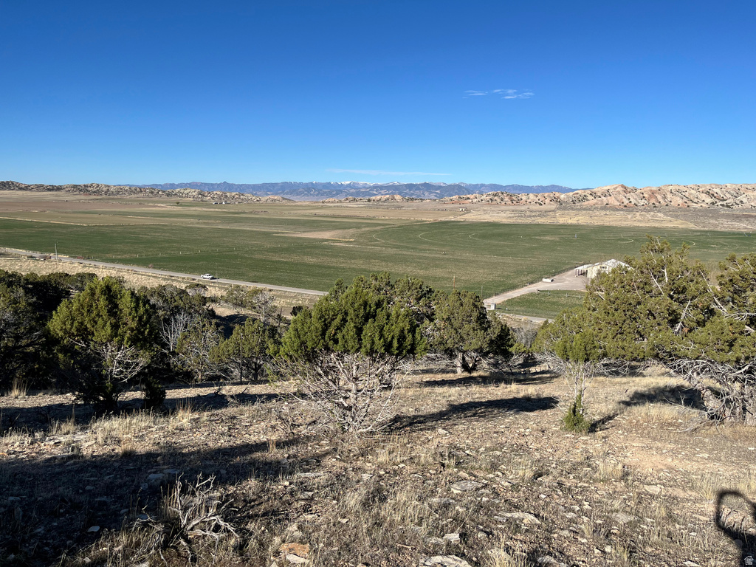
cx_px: 378
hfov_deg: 67.3
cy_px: 284
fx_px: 568
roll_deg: -0.4
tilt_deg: -7.7
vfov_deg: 53.1
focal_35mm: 26
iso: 50
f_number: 1.6
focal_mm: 5.1
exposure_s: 1/4484
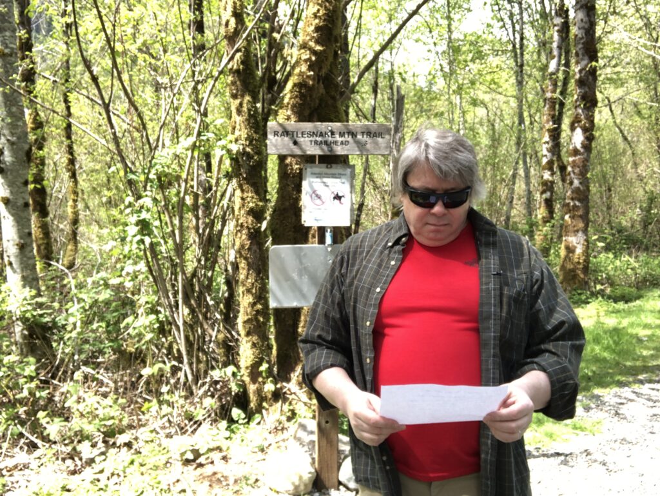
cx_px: 330
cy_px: 248
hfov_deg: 56.8
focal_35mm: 32
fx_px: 610
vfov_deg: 44.2
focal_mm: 2.87
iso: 25
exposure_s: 1/120
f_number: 2.2
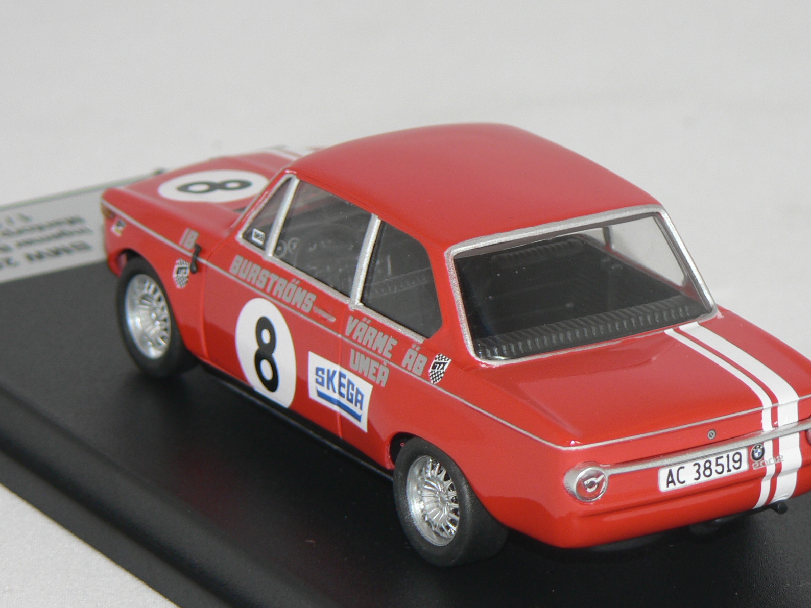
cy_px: 316
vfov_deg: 6.3
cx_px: 464
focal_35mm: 237
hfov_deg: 8.4
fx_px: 5553
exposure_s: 1/60
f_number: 3.2
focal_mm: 24.6
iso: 80
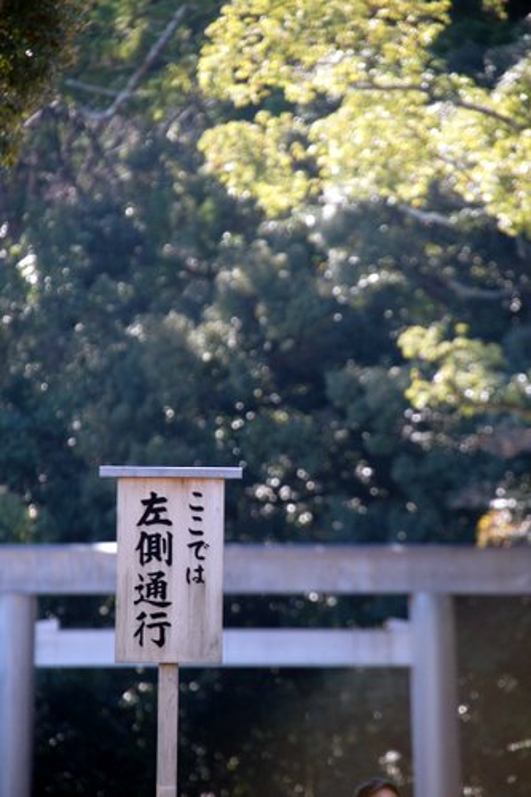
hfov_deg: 4.7
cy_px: 398
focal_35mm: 291
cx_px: 266
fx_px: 6442
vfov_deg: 7.1
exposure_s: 1/320
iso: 500
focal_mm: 194
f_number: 6.3
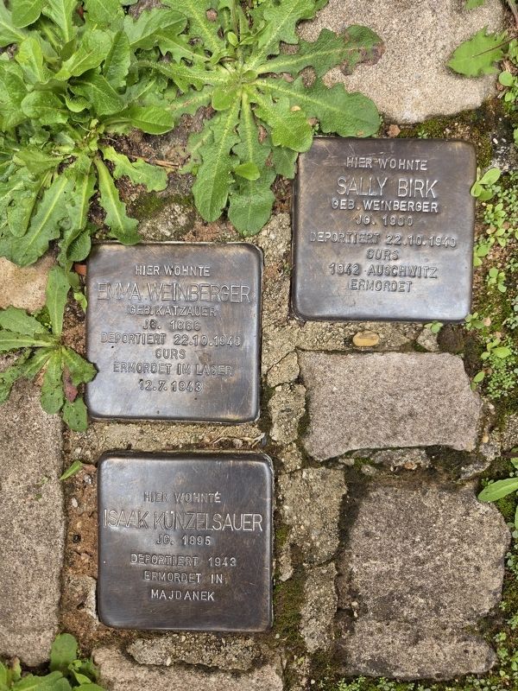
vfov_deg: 73.9
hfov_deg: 58.9
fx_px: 459
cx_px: 259
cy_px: 346
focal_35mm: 23
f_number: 1.8
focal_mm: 5.4
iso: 40
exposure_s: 1/180
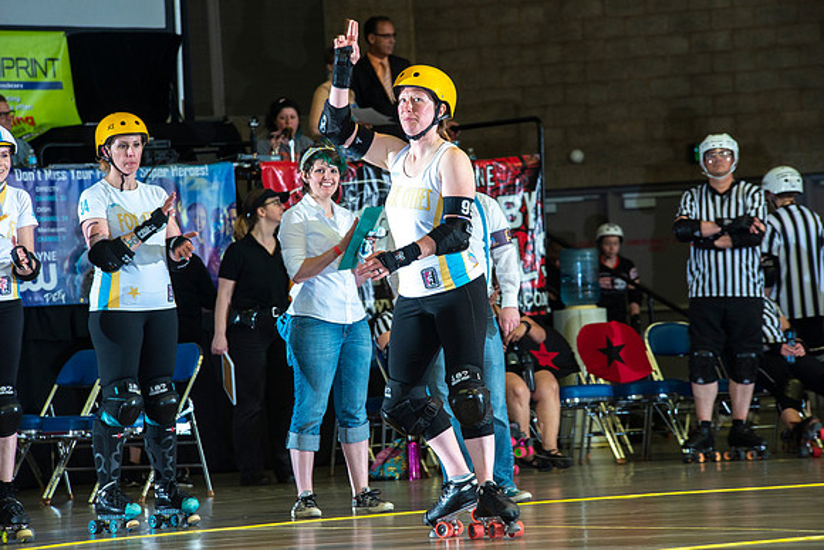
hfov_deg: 10.3
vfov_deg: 6.9
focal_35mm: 200
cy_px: 275
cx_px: 412
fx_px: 4579
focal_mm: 200
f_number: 8
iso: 1600
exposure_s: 1/160
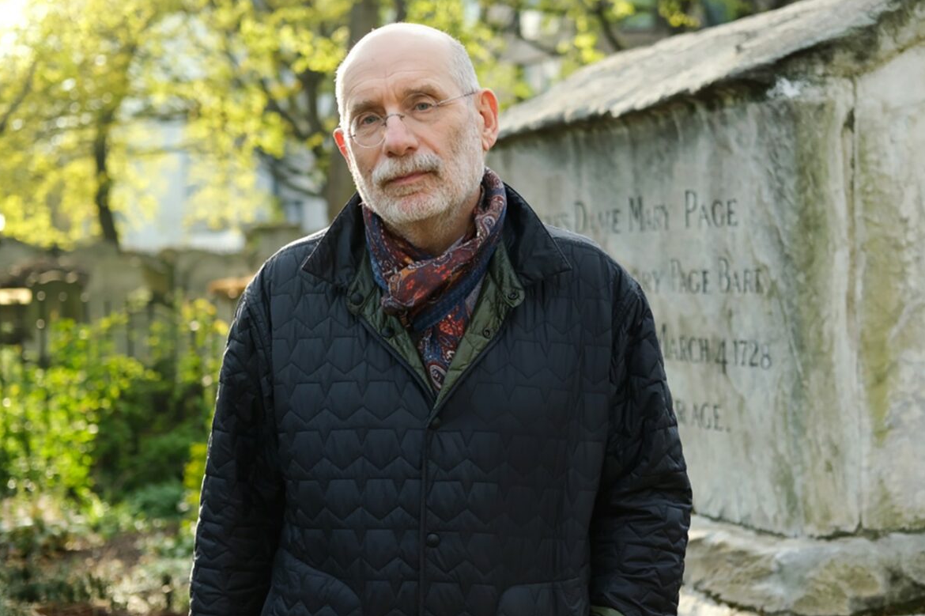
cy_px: 323
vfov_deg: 23.4
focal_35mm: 58
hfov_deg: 34.5
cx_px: 440
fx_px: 1490
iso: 160
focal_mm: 35
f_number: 2.5
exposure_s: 1/400
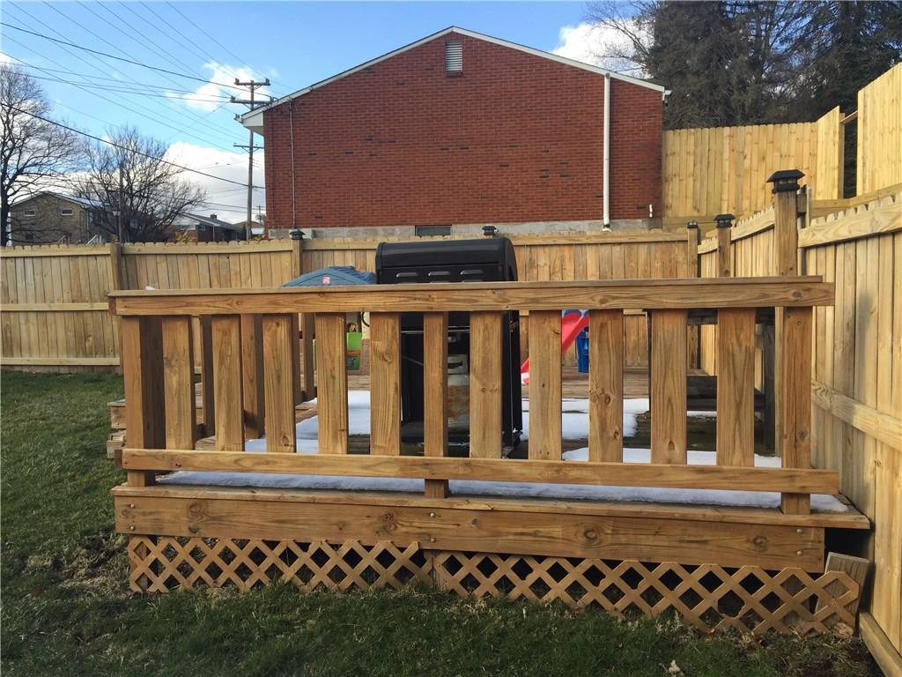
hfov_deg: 61.7
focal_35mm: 29
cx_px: 451
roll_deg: +0.3
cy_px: 338
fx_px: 756
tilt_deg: -4.5
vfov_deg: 48.2
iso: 32
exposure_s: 1/527
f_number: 2.2
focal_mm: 4.15
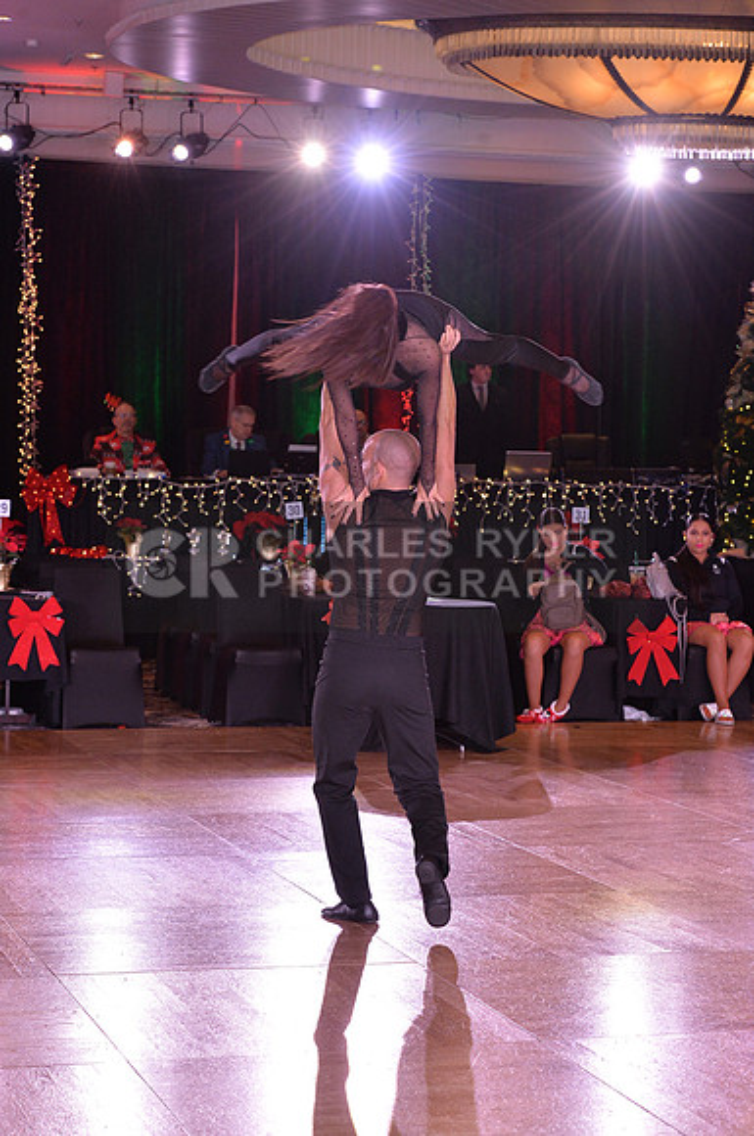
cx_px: 377
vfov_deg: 22.7
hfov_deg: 15.1
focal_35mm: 90
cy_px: 568
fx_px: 2836
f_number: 6.3
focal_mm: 90
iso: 2000
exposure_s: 1/250
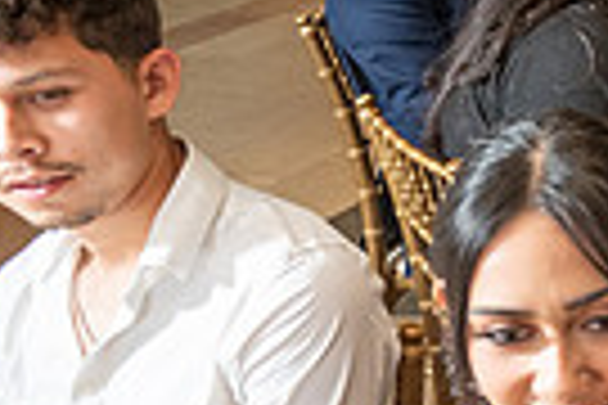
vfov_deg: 13.3
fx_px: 1739
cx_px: 1270
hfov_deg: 15.3
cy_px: 115
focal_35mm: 103
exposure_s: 1/160
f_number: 3.5
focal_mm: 24
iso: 800
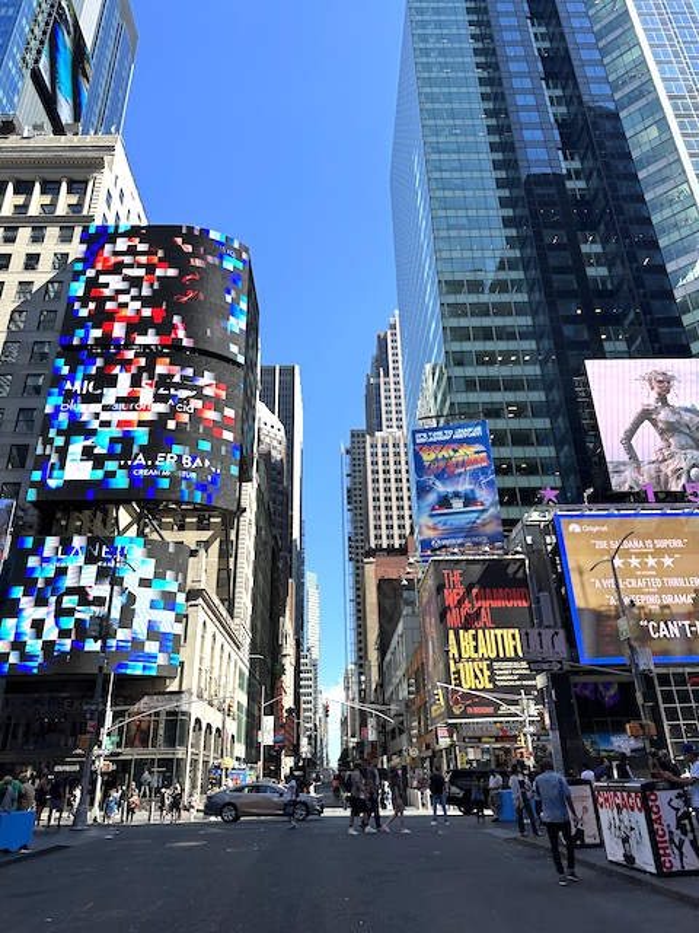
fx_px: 646
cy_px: 466
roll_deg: +1.1
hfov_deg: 56.8
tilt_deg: +25.9
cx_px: 350
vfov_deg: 71.6
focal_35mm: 24
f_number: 1.78
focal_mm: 6.86
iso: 80
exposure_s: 1/2070
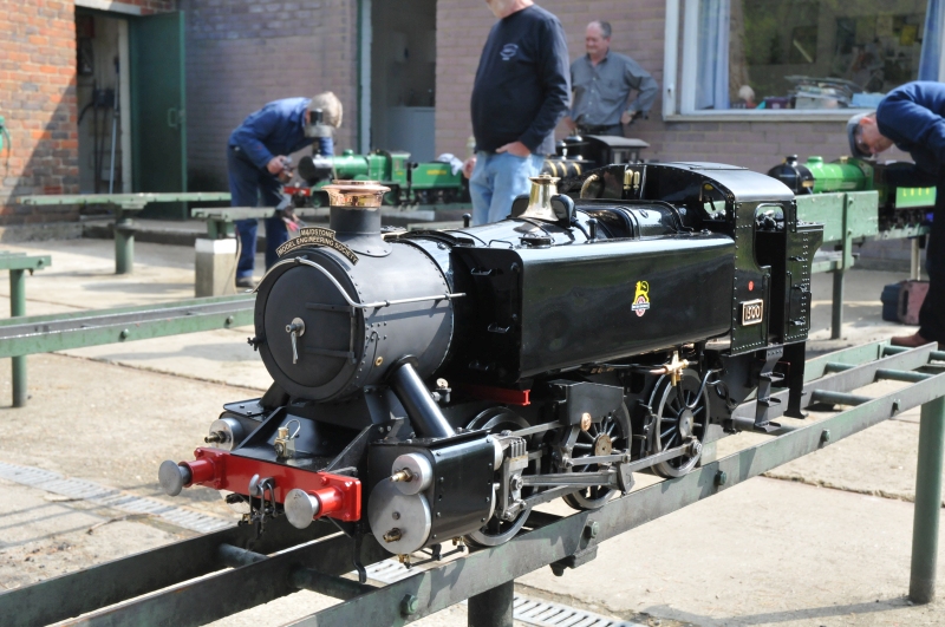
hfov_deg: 37.9
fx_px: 1376
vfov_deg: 25.7
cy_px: 314
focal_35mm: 52
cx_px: 472
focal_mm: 35
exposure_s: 1/500
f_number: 11
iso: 1000
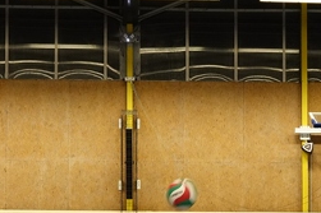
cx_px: 225
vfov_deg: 8.3
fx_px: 1461
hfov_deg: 12.5
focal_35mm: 164
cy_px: 258
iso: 640
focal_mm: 18.92
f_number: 3.2
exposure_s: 1/60
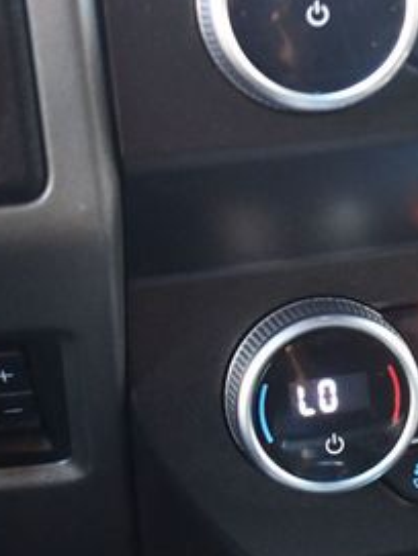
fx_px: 1638
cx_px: 596
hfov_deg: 13.8
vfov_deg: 19.2
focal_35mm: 102
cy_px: 224
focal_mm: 30
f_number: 4.2
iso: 5600
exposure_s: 1/60
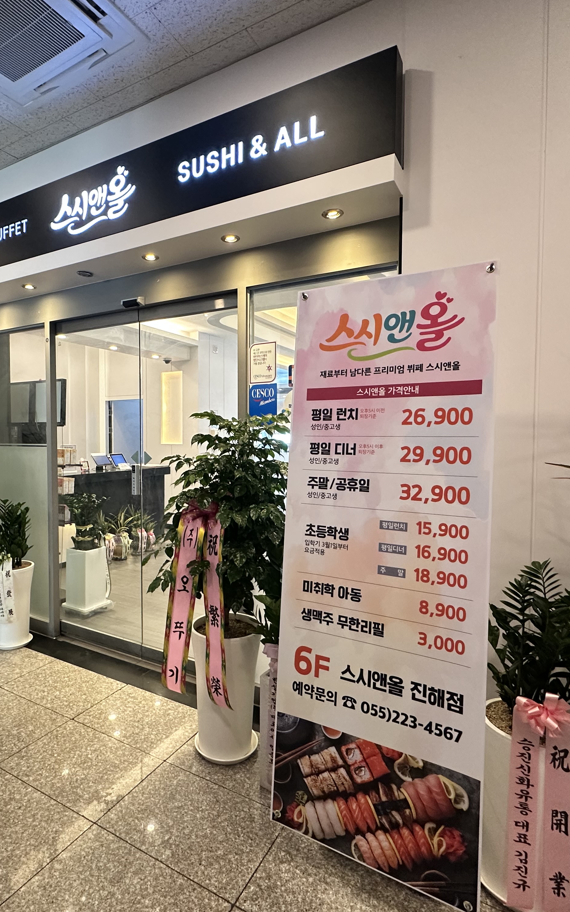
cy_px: 454
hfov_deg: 59.3
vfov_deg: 85.1
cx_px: 237
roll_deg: -0.2
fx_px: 497
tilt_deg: -1.1
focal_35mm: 20
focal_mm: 2.22
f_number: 2.2
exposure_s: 1/120
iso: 250
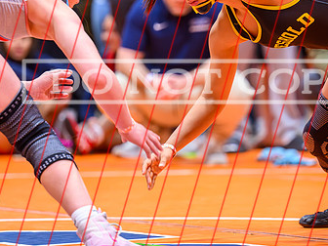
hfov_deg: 7.3
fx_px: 2568
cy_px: 86
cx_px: 213
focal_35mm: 271
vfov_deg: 5.5
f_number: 2.8
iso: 3200
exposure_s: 1/640
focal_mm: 145
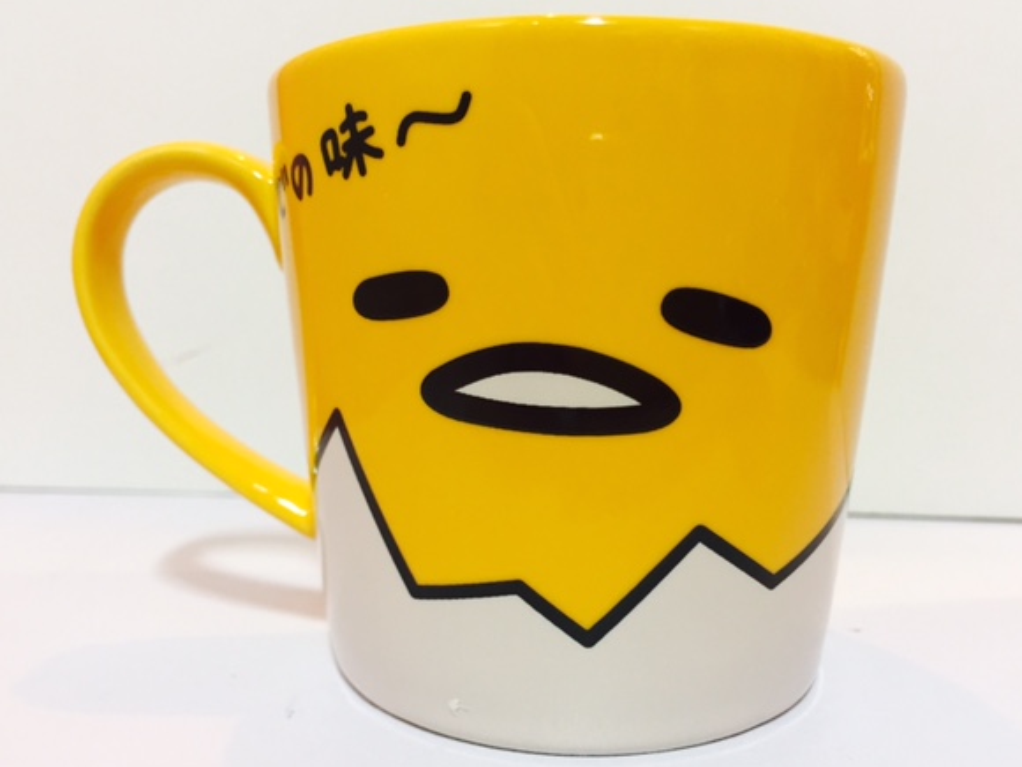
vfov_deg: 44.2
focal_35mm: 32
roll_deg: -1.8
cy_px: 393
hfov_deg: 56.8
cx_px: 522
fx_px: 945
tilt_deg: -3.5
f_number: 2.2
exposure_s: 1/33
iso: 125
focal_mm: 4.15
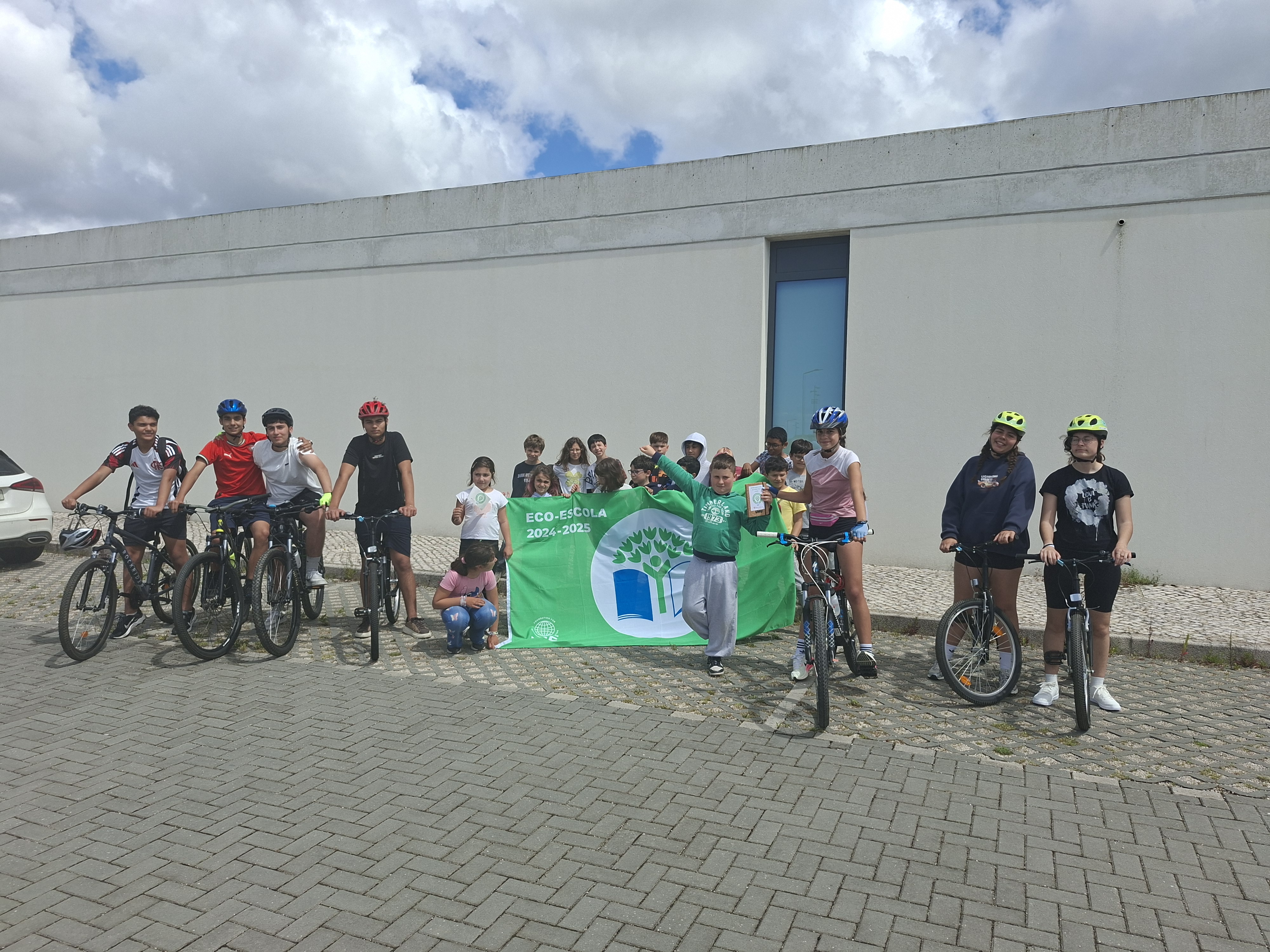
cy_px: 476
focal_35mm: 23
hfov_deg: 73.9
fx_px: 844
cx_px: 635
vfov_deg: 58.9
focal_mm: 5.54
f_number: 1.8
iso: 50
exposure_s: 1/2083
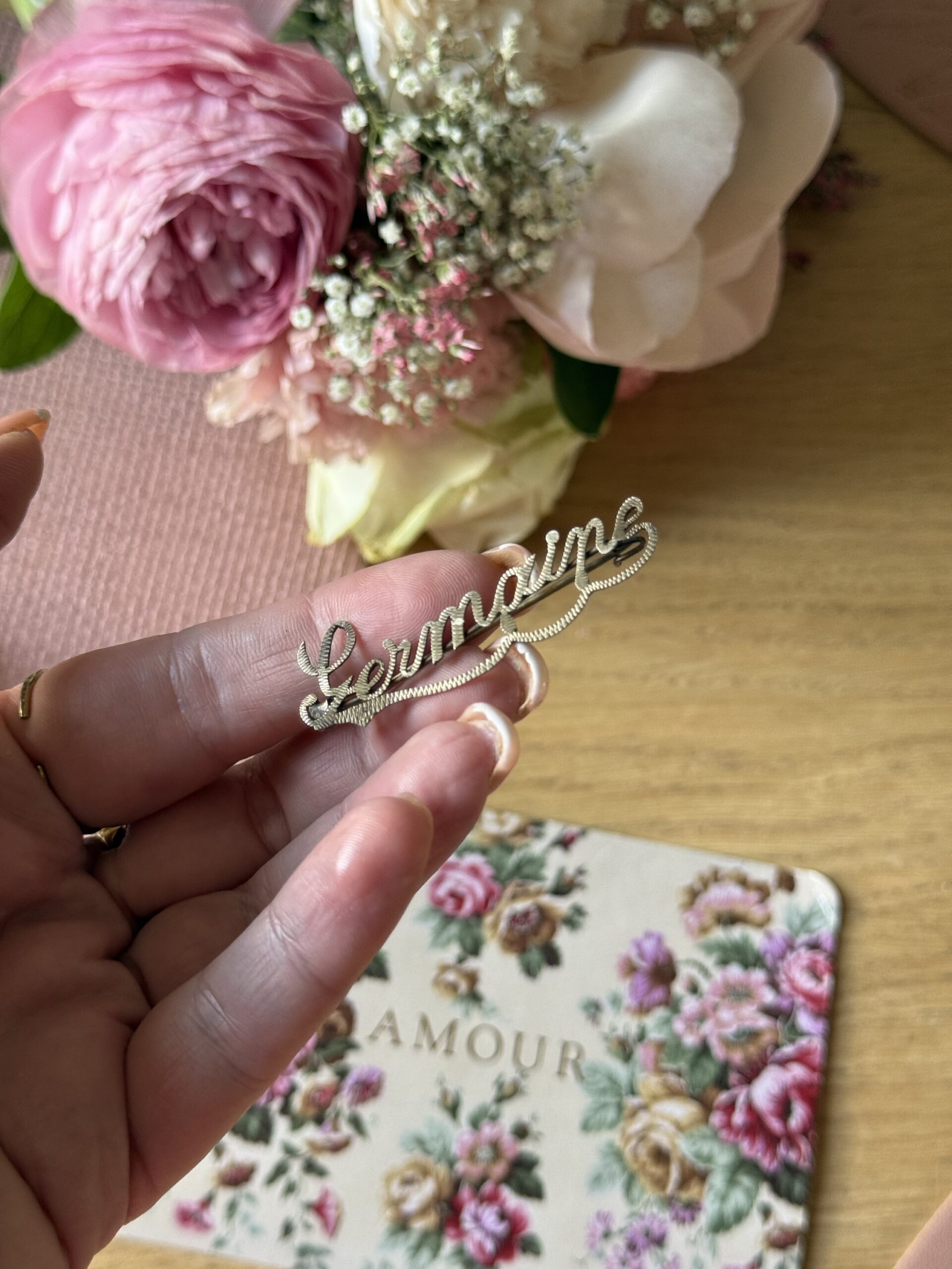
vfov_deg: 39.7
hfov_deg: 30.3
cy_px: 634
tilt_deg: -68.1
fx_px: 1760
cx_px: 476
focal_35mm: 48
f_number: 1.78
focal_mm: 6.76
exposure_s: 1/65
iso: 100
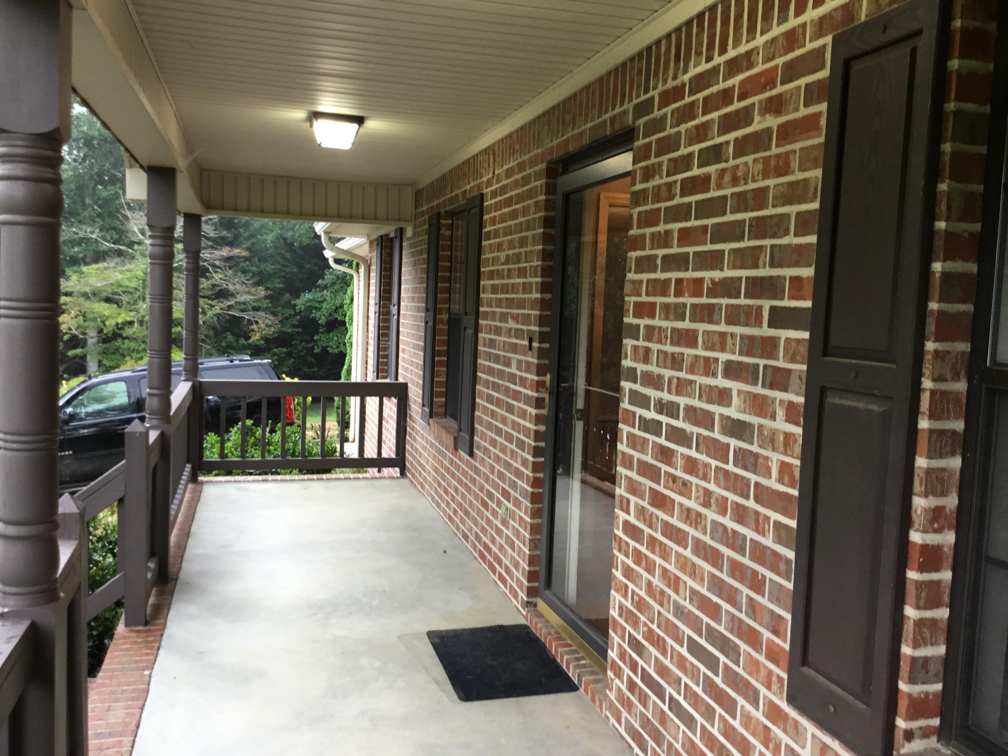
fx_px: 903
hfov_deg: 58.4
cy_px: 378
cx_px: 504
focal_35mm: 31
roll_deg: -1.6
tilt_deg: -5.3
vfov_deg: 45.4
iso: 50
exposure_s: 1/30
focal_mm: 3.3
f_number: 2.4
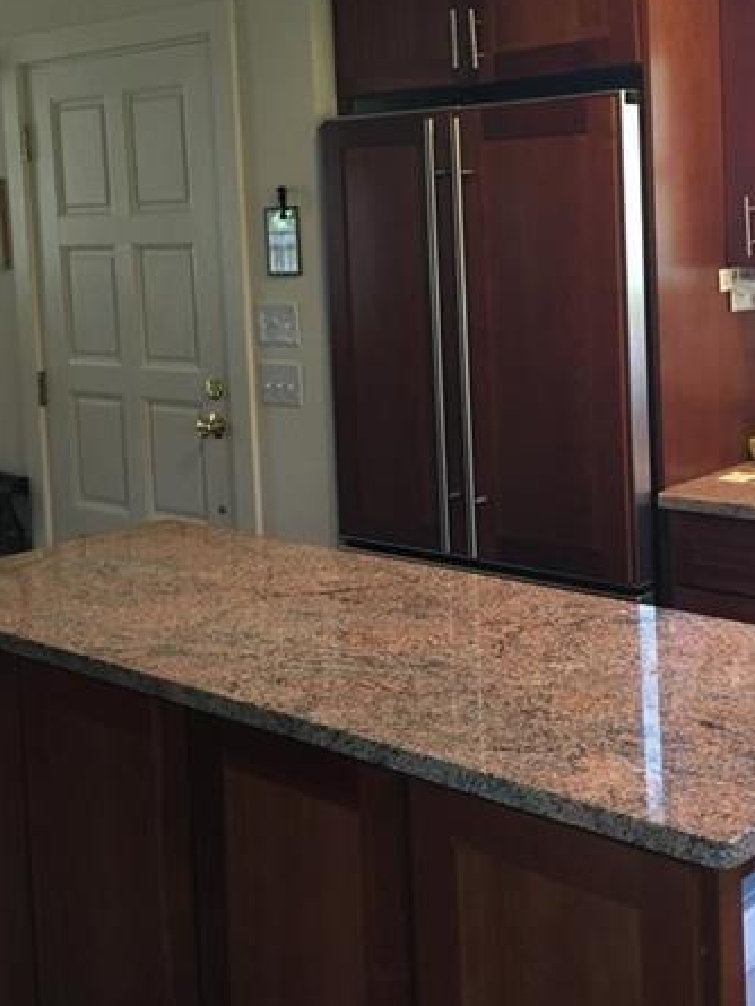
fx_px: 1453
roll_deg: +1.0
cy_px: 294
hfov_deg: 29.0
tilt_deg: -5.7
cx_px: 466
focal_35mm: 50
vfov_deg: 37.5
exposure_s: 1/30
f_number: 2.2
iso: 100
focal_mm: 4.15
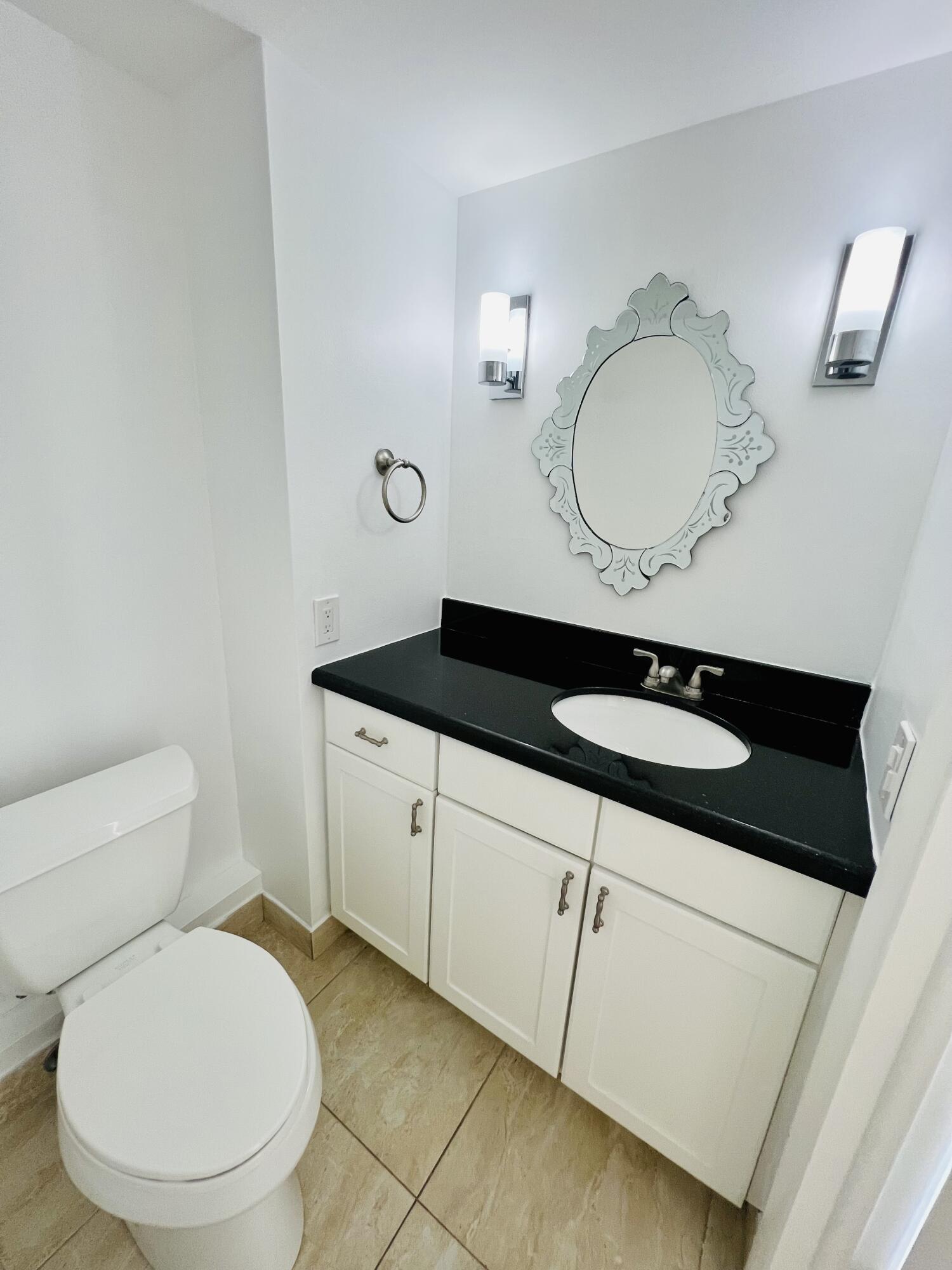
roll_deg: -1.9
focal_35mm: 13
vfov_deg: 106.2
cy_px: 635
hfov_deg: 89.9
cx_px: 476
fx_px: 477
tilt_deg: -17.3
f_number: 1.8
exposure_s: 1/120
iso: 125
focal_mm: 1.57
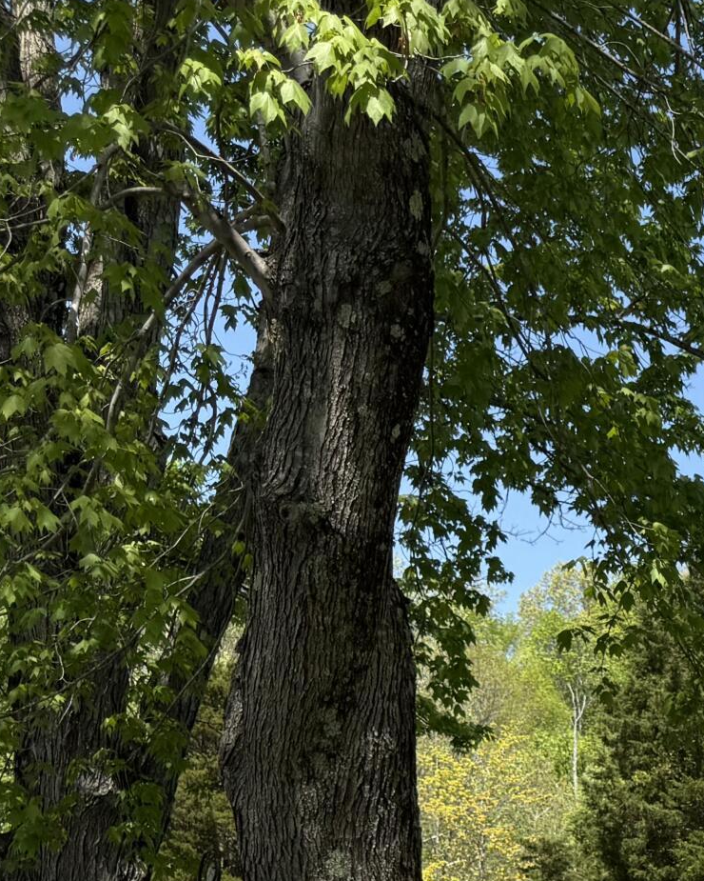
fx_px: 1979
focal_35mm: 76
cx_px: 1247
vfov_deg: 23.6
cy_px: 957
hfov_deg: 16.9
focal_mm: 6.76
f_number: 1.78
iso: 80
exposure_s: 1/2703
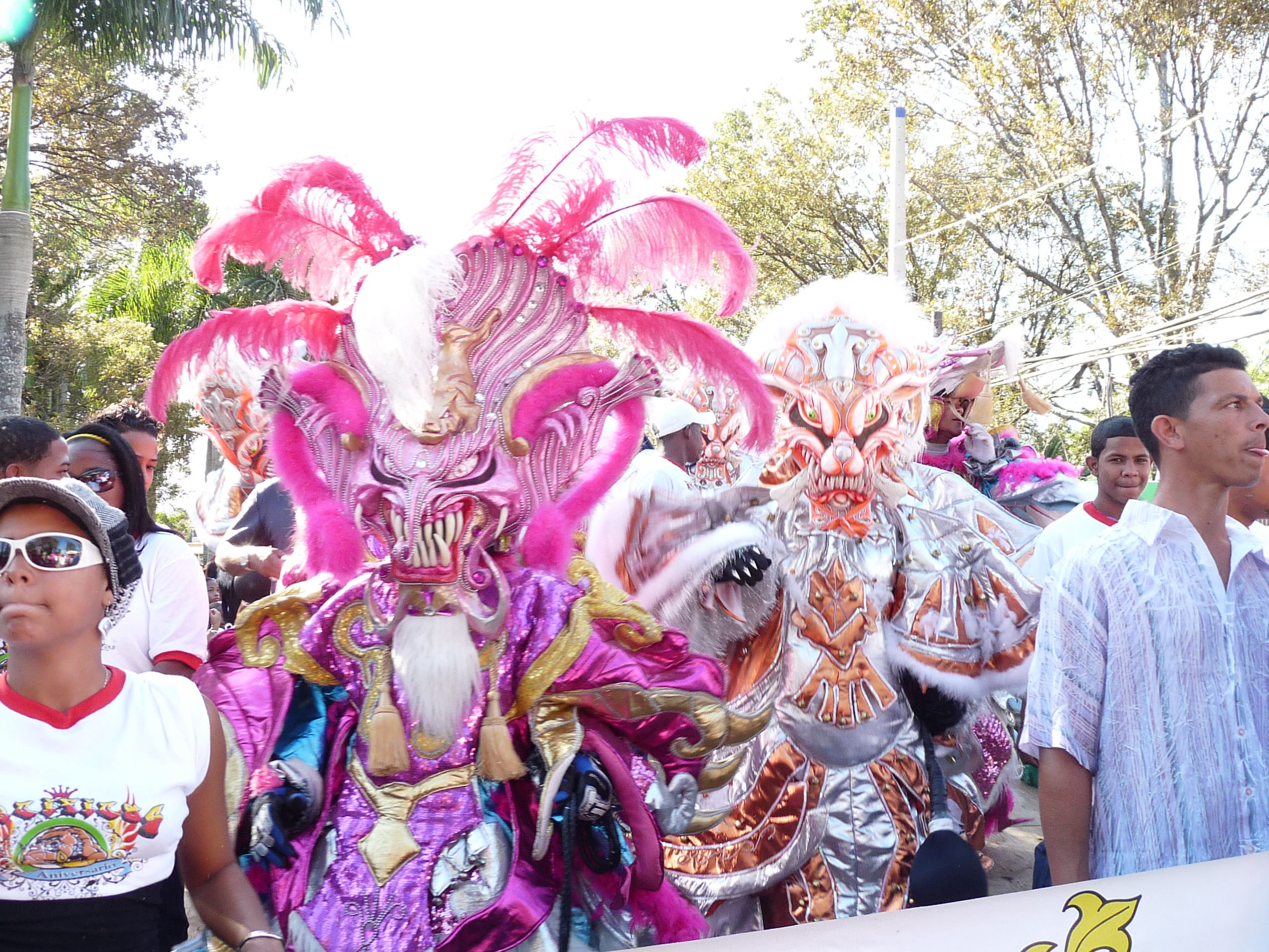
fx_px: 1466
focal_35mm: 40
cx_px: 634
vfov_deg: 36.0
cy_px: 476
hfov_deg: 46.8
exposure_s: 1/100
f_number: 3.2
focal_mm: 4.8
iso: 100
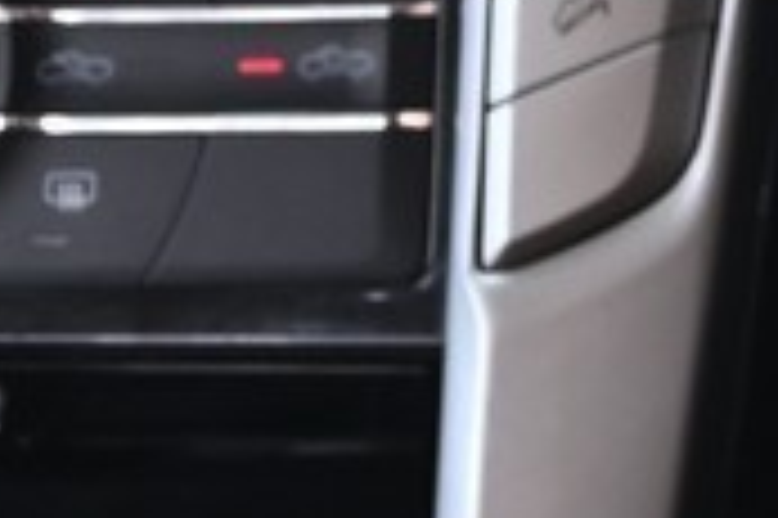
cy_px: -1011
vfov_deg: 3.7
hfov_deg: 5.3
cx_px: 2401
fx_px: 7837
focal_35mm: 363
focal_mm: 38
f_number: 5.6
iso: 400
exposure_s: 1/45
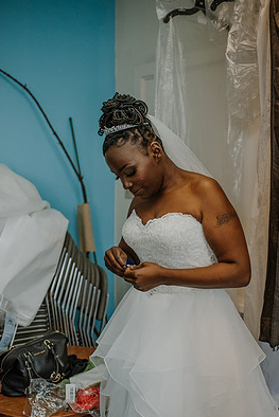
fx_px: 465
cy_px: 211
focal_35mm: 40
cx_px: 154
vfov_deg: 48.4
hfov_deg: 33.4
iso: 2000
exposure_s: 1/1000
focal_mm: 35
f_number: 2.2
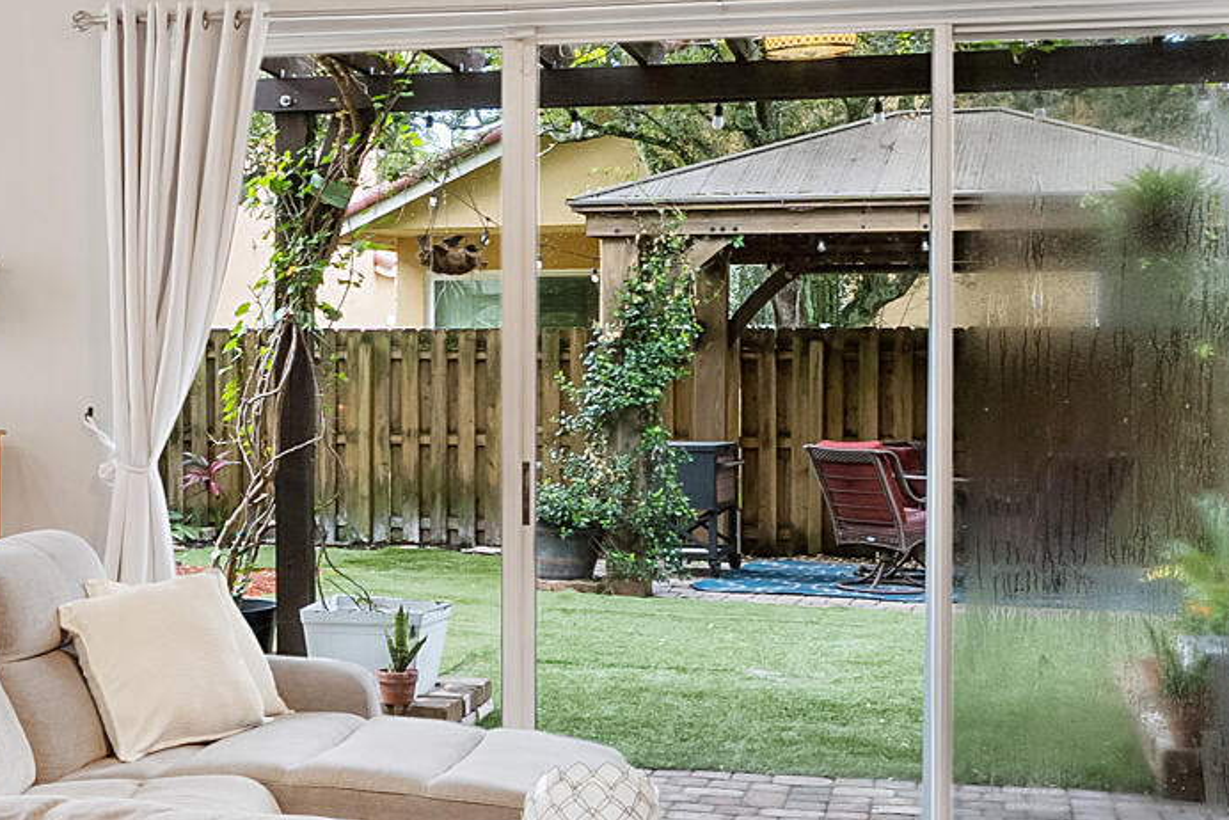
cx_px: 339
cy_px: 351
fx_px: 2220
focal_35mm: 65
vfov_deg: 20.9
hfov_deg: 30.5
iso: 160
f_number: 11
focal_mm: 10
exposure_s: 1/2.5
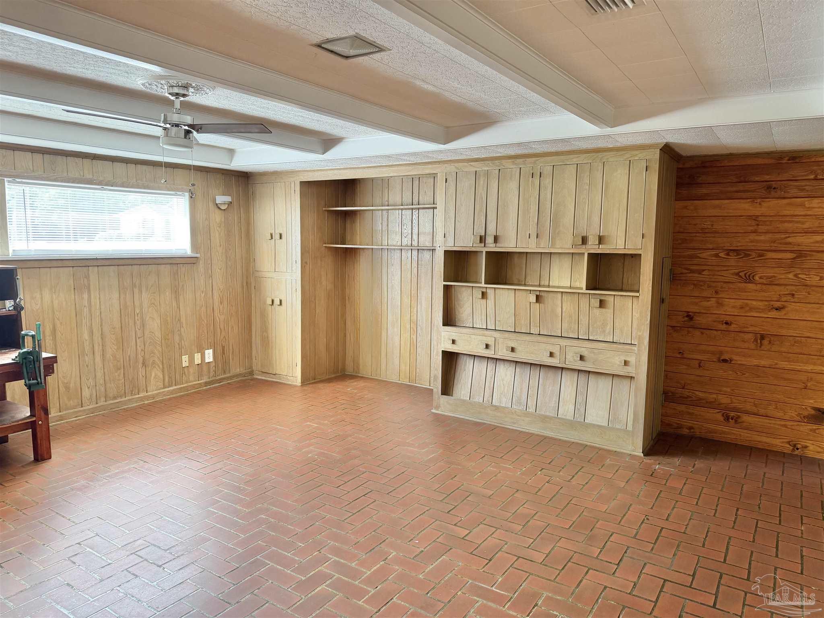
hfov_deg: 71.6
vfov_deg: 56.8
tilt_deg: -6.2
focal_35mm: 24
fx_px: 571
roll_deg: -1.0
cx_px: 412
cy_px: 309
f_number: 1.78
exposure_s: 1/121
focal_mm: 6.76
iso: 200
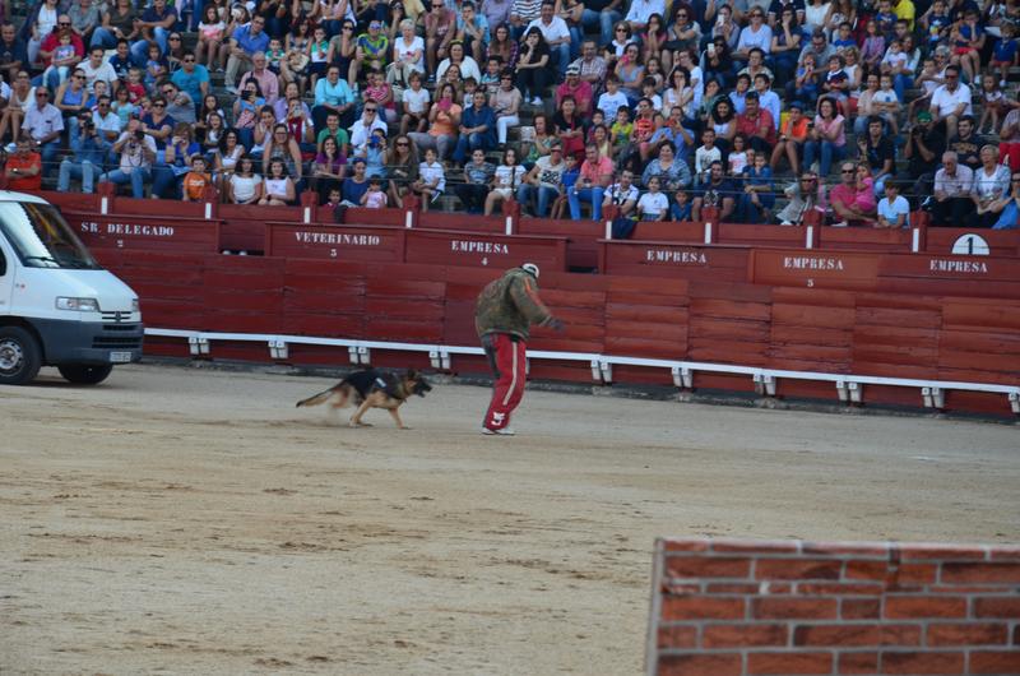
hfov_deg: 13.1
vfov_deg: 8.7
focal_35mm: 158
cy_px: 338
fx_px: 4454
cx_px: 510
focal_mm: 105
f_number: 8
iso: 250
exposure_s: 1/50
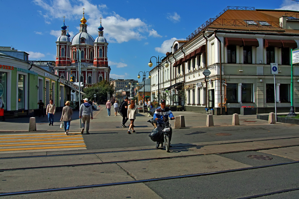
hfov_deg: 58.7
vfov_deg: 41.1
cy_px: 100
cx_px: 150
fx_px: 266
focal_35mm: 32
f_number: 11
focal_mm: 24
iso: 100
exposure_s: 1/250
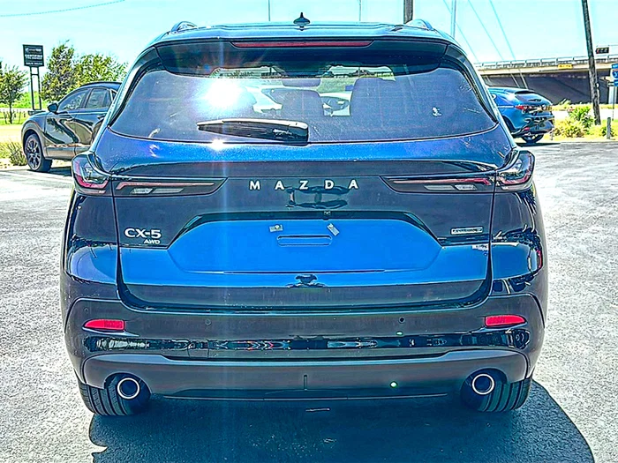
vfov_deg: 38.7
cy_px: 232
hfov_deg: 50.1
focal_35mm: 37
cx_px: 309
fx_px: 661
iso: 80
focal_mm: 6.86
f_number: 1.78
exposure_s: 1/1110
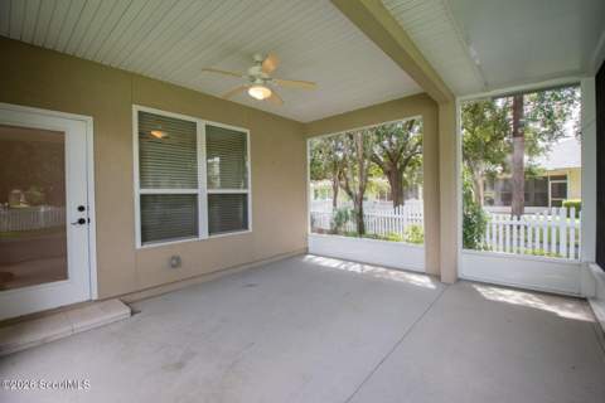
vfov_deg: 77.3
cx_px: 302
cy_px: 202
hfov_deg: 100.4
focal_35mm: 15
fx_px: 252
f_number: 5
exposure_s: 1/400
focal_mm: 10
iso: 1250
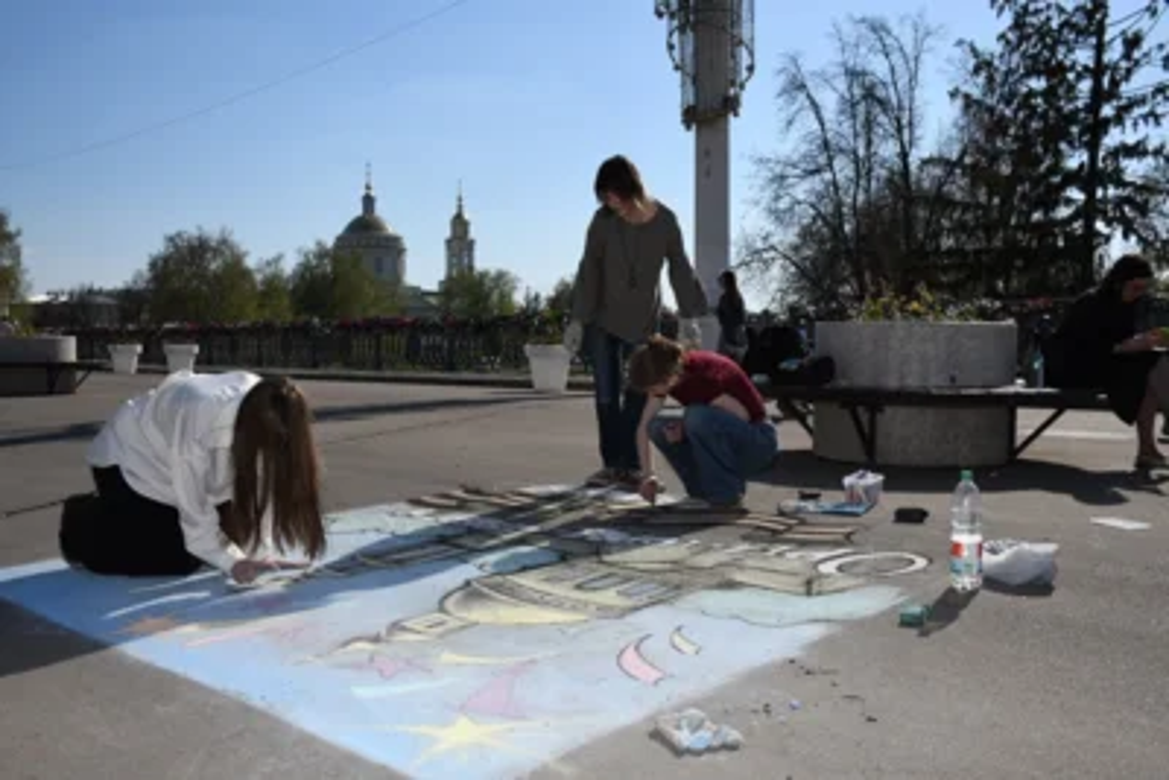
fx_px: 1072
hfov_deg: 57.2
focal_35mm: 33
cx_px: 584
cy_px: 390
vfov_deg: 40.0
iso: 500
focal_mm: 22
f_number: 5
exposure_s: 1/8000
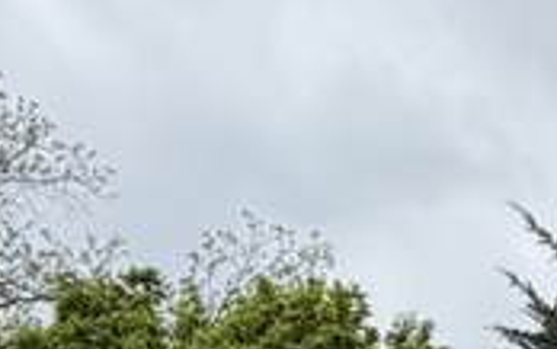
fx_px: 1656
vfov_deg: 10.6
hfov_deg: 18.3
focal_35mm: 109
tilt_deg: +2.3
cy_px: 788
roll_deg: +0.6
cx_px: 634
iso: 40
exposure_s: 1/770
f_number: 2.2
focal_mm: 2.22
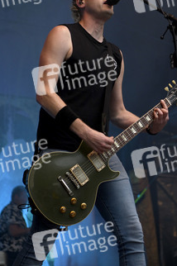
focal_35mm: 87
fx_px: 643
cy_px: 117
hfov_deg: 15.7
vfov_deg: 23.4
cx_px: 98
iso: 1250
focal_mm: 70
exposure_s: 1/320
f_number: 3.5
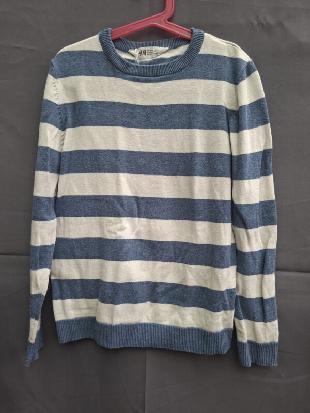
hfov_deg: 58.9
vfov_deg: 73.9
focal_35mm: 23
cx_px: 155
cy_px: 206
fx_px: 275
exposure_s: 1/60
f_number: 1.8
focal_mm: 5.54
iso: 50
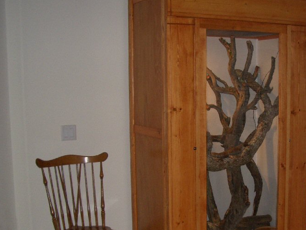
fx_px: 477
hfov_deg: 35.2
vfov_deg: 26.9
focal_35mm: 54
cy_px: 153
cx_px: 205
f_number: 2.6
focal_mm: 5.8
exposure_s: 1/60
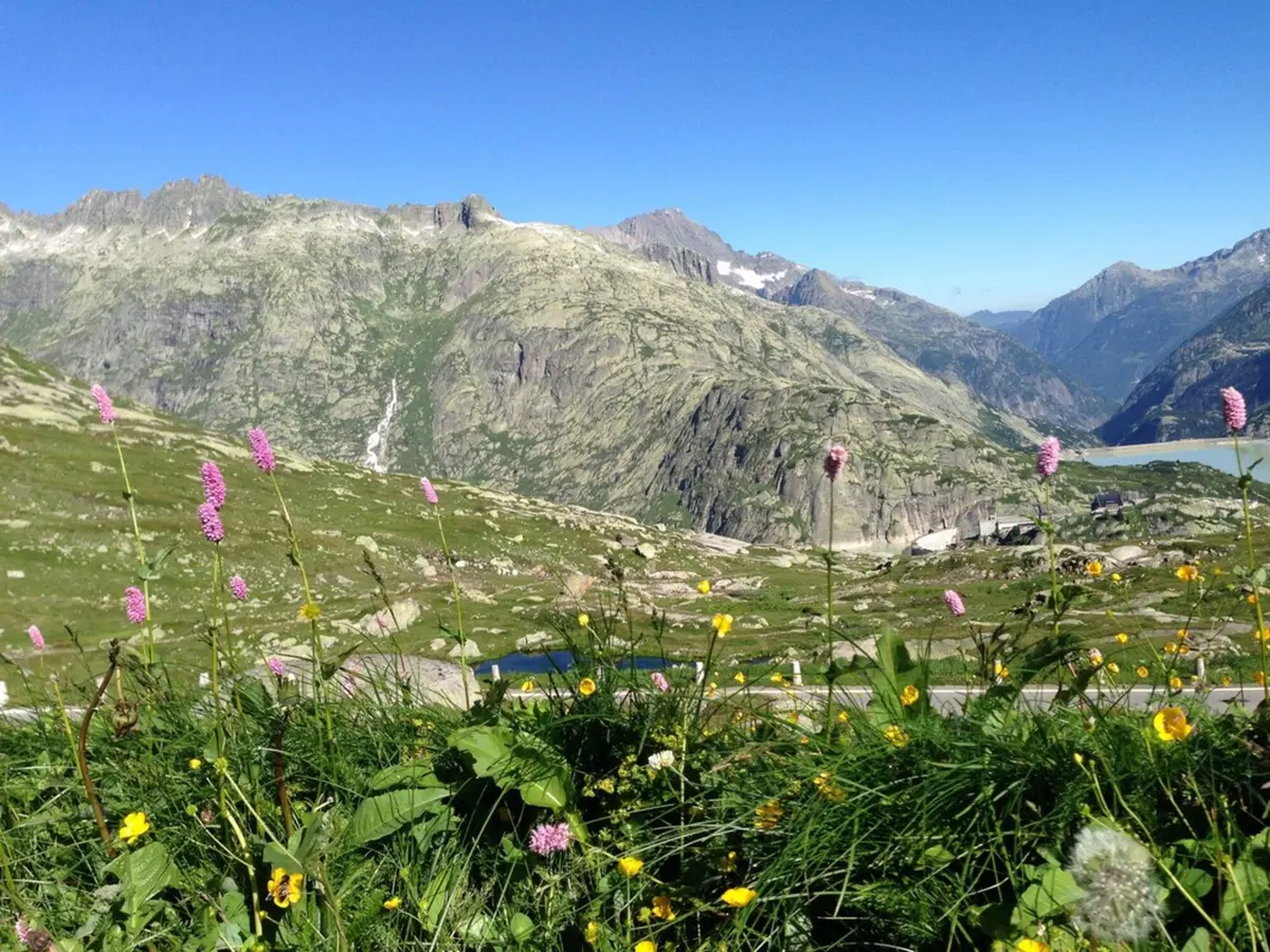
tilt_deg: -3.9
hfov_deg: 55.4
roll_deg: +4.7
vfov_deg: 42.9
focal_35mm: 33
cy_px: 476
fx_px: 1211
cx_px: 635
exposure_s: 1/1391
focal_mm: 4.12
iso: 50
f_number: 2.4
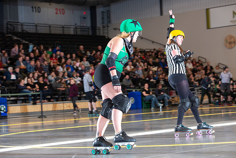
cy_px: 79
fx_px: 656
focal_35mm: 100
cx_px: 118
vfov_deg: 13.7
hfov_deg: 20.4
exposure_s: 1/160
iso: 640
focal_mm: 100
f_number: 5.6
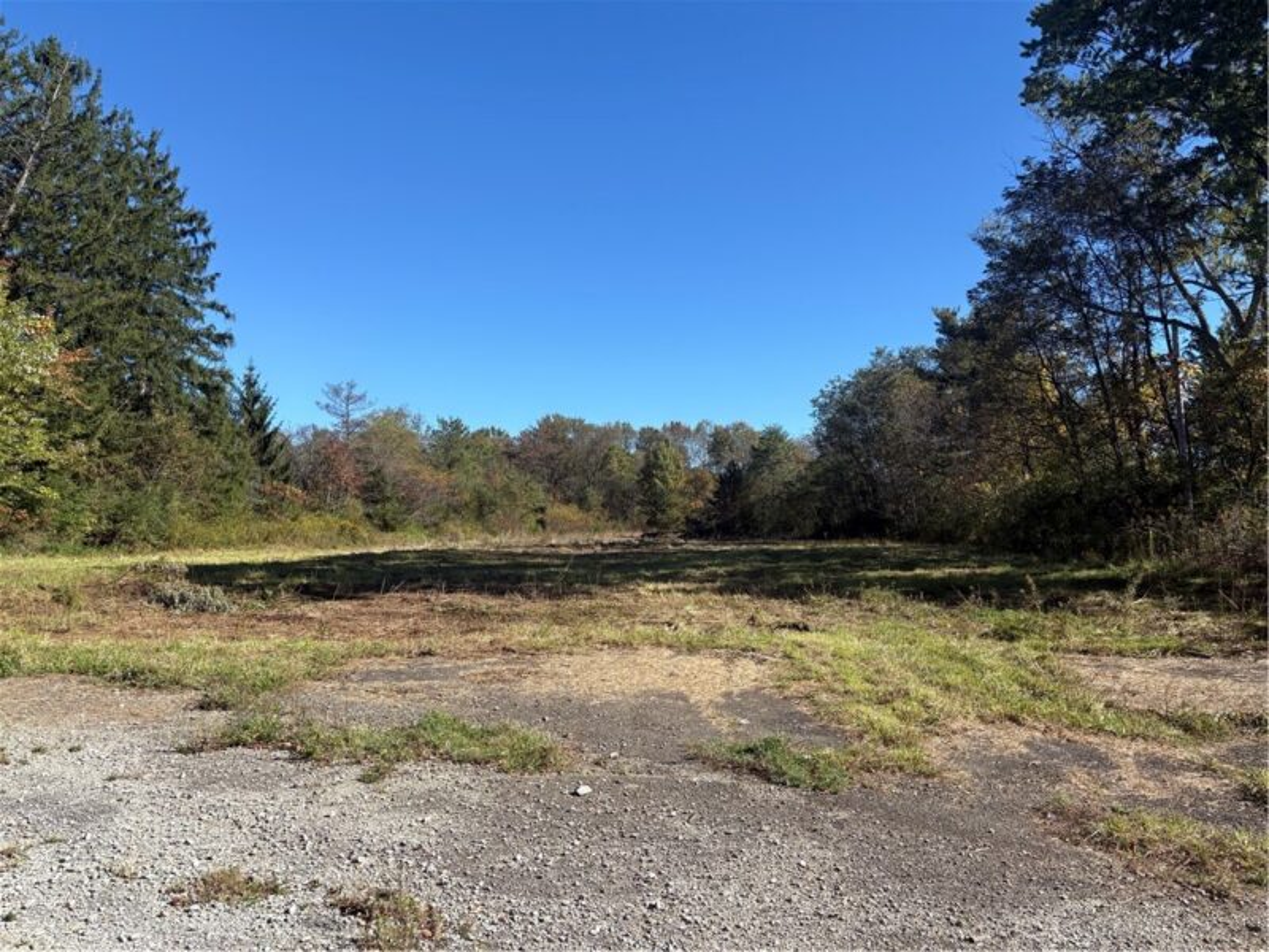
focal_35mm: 26
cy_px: 476
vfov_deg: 53.1
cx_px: 634
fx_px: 953
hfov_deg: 67.3
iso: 50
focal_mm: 5.96
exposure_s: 1/2283
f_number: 1.6
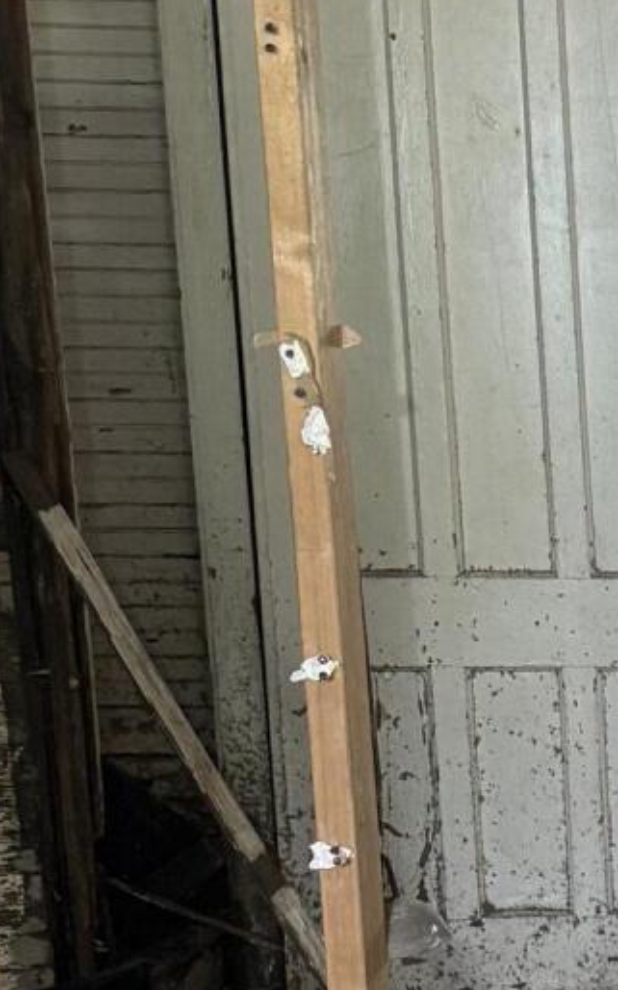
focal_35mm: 99
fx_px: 2669
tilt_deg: -12.5
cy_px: 888
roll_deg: +0.1
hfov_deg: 11.6
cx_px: 1328
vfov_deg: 20.6
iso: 200
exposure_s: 1/60
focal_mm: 6.76
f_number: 1.78
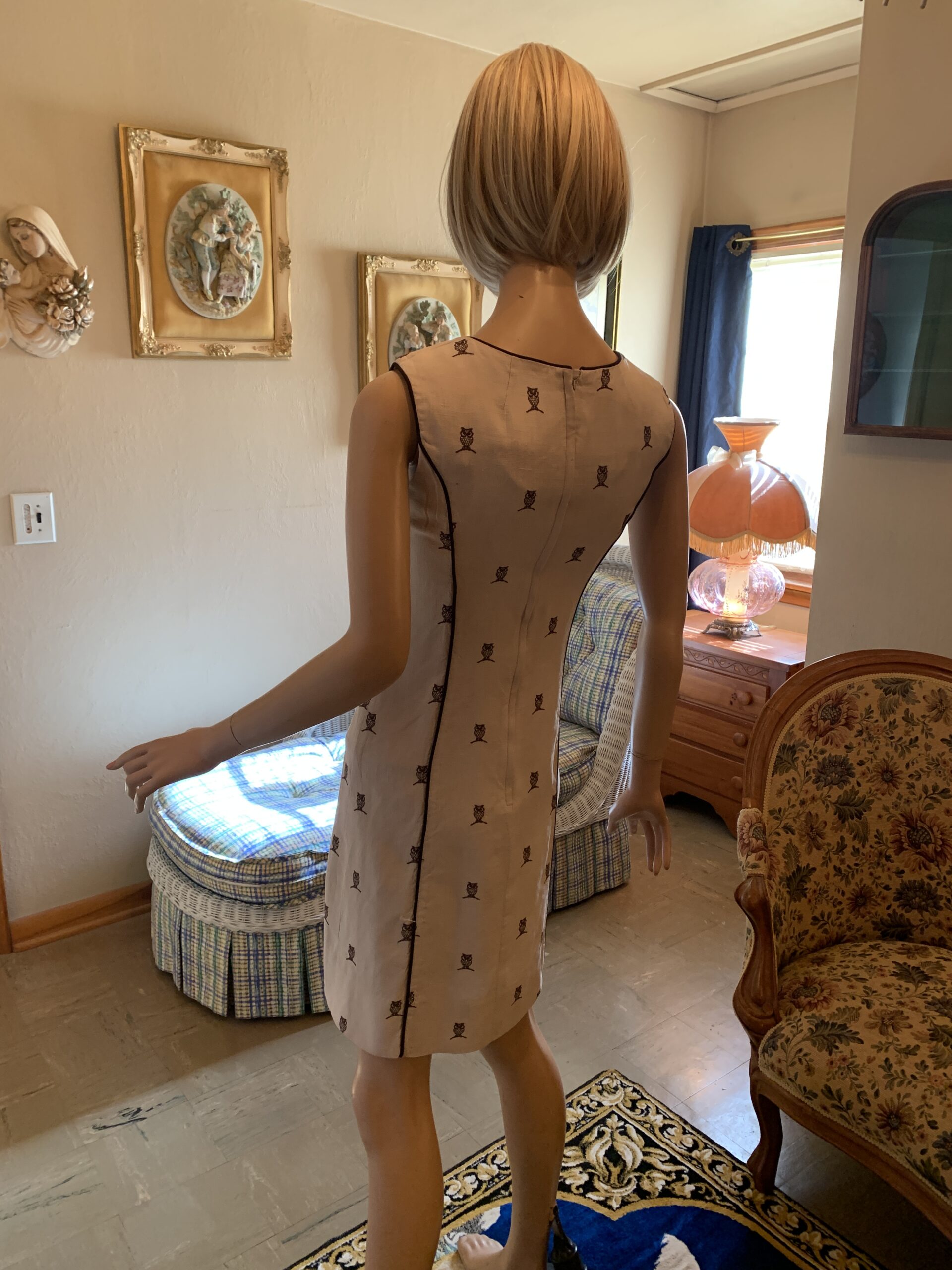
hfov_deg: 53.1
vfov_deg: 67.3
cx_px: 476
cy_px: 635
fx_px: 953
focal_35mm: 26
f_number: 1.8
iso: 160
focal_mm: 4.25
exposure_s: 1/60
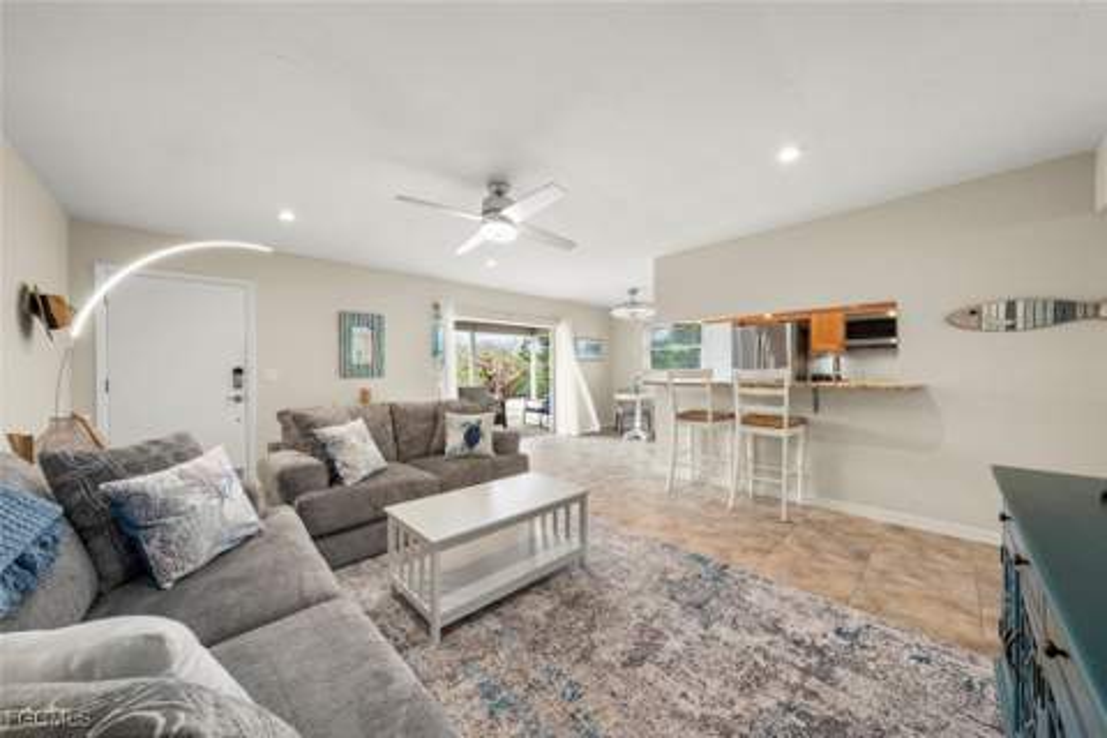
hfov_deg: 108.3
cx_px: 554
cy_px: 369
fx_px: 400
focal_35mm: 13
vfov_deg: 85.4
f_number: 10
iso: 160
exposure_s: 1
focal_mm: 13
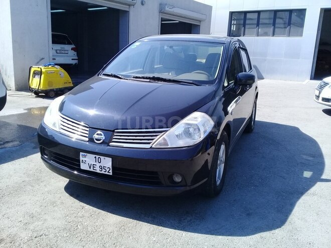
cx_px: 166
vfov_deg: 45.4
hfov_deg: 58.4
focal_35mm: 31
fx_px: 296
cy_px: 124
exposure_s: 1/506
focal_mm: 3.3
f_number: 2.2
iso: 50
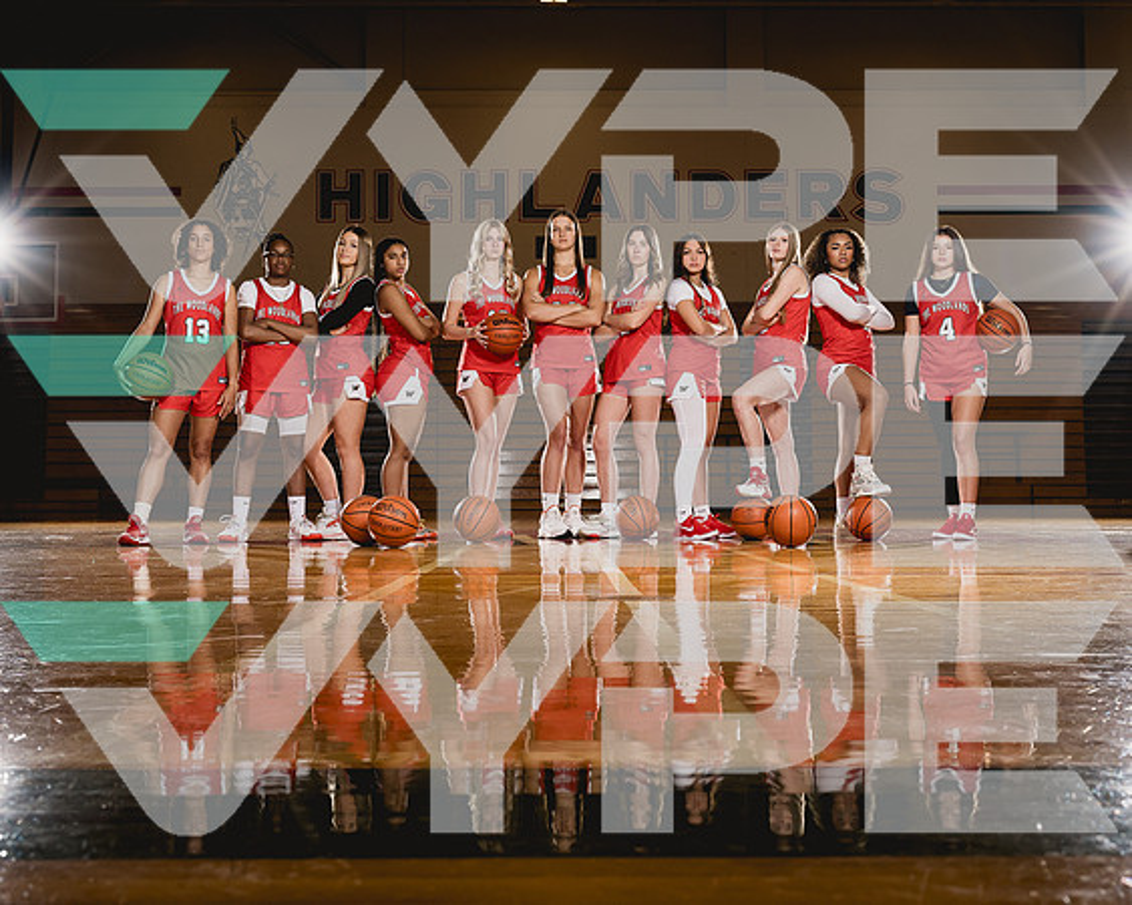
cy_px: 398
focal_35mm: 45
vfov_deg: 33.3
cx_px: 566
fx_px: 1511
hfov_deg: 41.1
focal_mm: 34
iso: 320
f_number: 8
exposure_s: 1/250
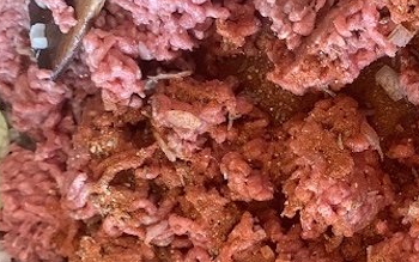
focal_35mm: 59
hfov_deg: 33.5
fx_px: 674
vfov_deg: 22.0
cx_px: 339
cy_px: 143
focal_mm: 4.25
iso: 500
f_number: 1.8
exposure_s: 1/30
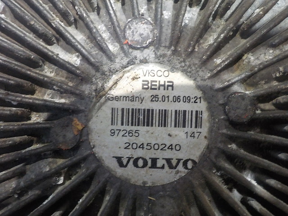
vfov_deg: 46.8
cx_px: 144
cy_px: 108
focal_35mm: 30
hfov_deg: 60.0
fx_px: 250
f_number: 3.3
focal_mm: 4.1
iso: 400
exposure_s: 1/10
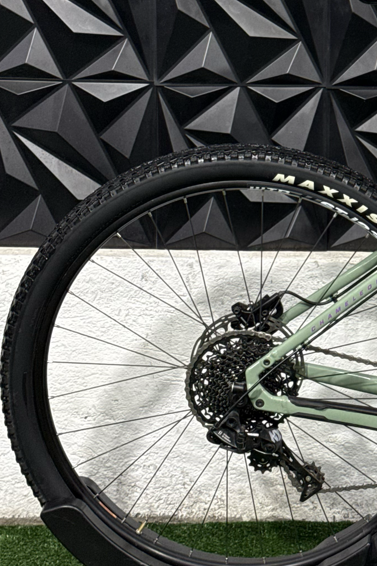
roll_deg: -1.5
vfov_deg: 20.4
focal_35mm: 99
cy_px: 111
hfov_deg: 13.6
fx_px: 1555
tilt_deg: -8.9
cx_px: 391
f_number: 1.78
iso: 160
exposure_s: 1/60
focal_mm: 6.76
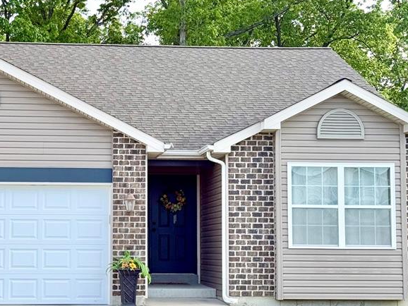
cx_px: 122
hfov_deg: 22.9
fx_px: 1002
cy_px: 171
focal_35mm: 85
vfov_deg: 17.4
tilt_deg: +4.7
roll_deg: -0.8
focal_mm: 6.76
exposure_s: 1/1116
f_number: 1.78
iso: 64
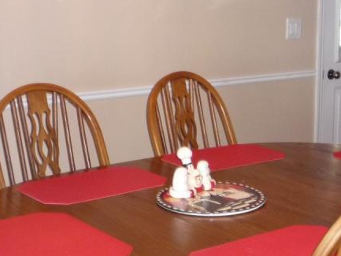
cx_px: 243
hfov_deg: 27.1
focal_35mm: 71
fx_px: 700
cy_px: 160
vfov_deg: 20.7
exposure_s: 1/30
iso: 320
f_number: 3.3
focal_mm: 5.2
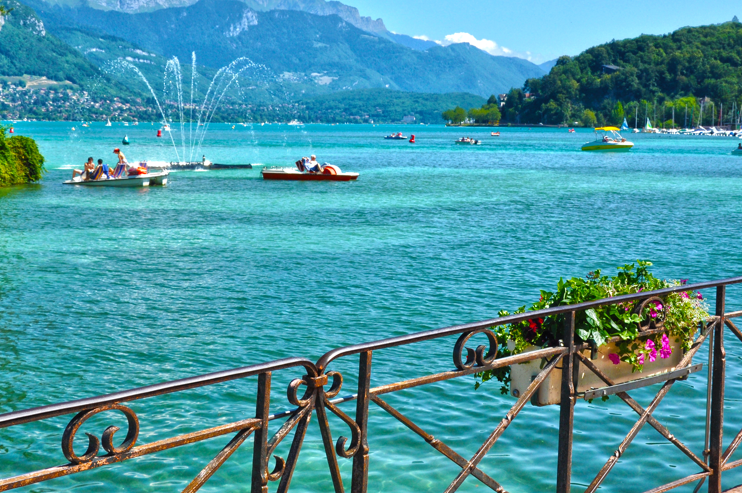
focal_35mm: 67
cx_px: 396
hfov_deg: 30.1
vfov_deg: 20.2
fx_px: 1379
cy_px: 200
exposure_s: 1/125
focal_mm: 32
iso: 250
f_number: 13
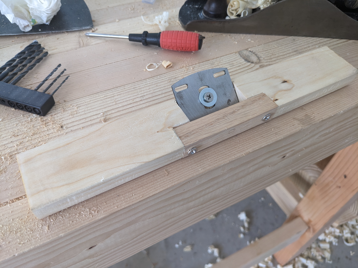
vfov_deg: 51.4
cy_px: 134
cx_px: 179
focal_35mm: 27
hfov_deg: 65.3
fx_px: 279
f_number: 1.73
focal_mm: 4.38
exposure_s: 1/60
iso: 65
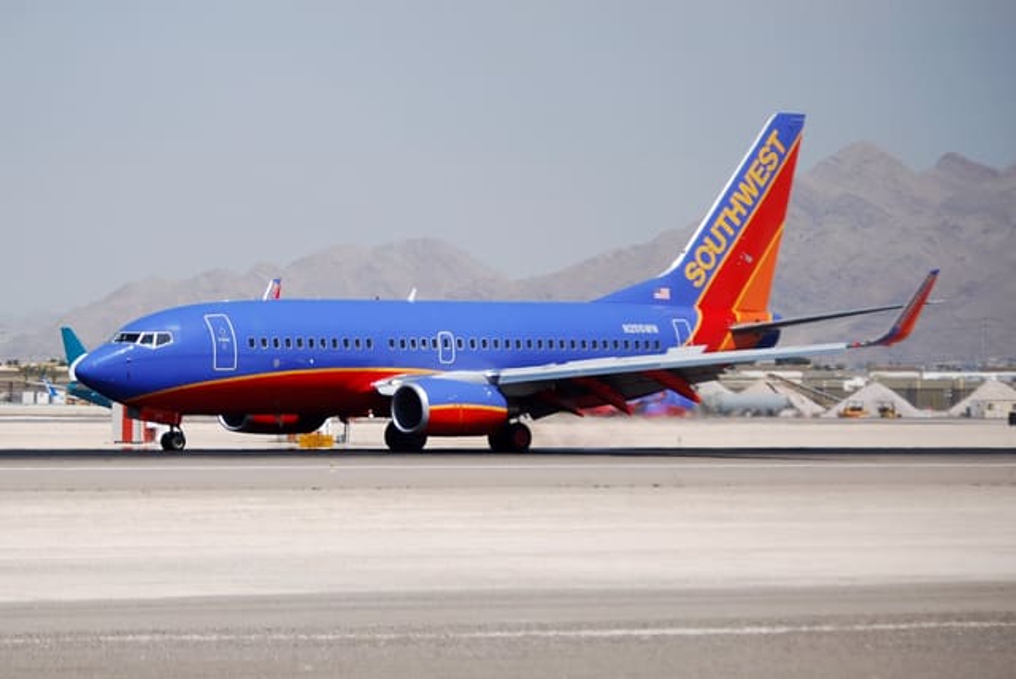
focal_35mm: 150
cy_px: 340
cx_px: 508
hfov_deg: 13.7
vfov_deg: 9.2
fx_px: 4237
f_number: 4.8
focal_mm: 100
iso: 100
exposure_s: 1/1000
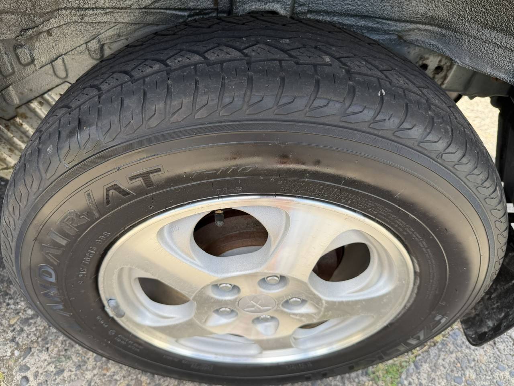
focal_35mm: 24
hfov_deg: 71.6
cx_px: 257
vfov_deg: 56.8
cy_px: 193
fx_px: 356
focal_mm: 6.76
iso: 80
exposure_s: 1/481
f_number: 1.78
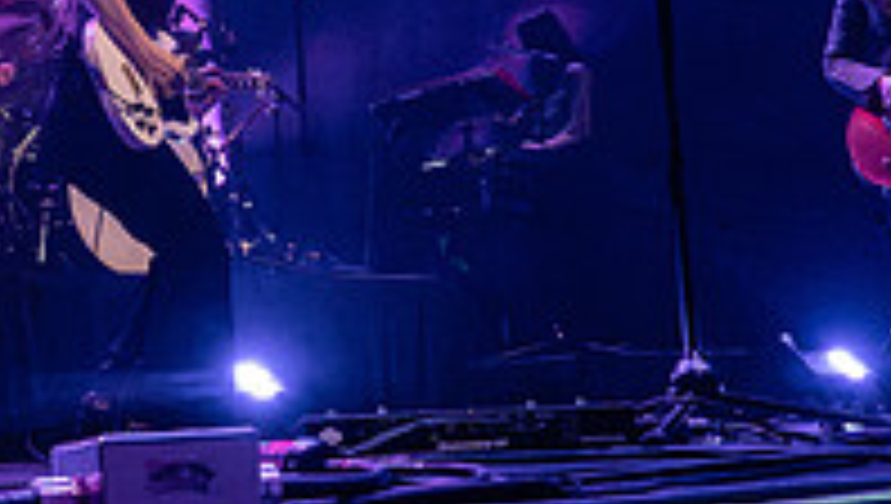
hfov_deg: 23.8
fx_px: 2106
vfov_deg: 13.6
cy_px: 104
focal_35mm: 89
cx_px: 287
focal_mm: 9.01
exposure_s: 1/320
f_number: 3.5
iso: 6400
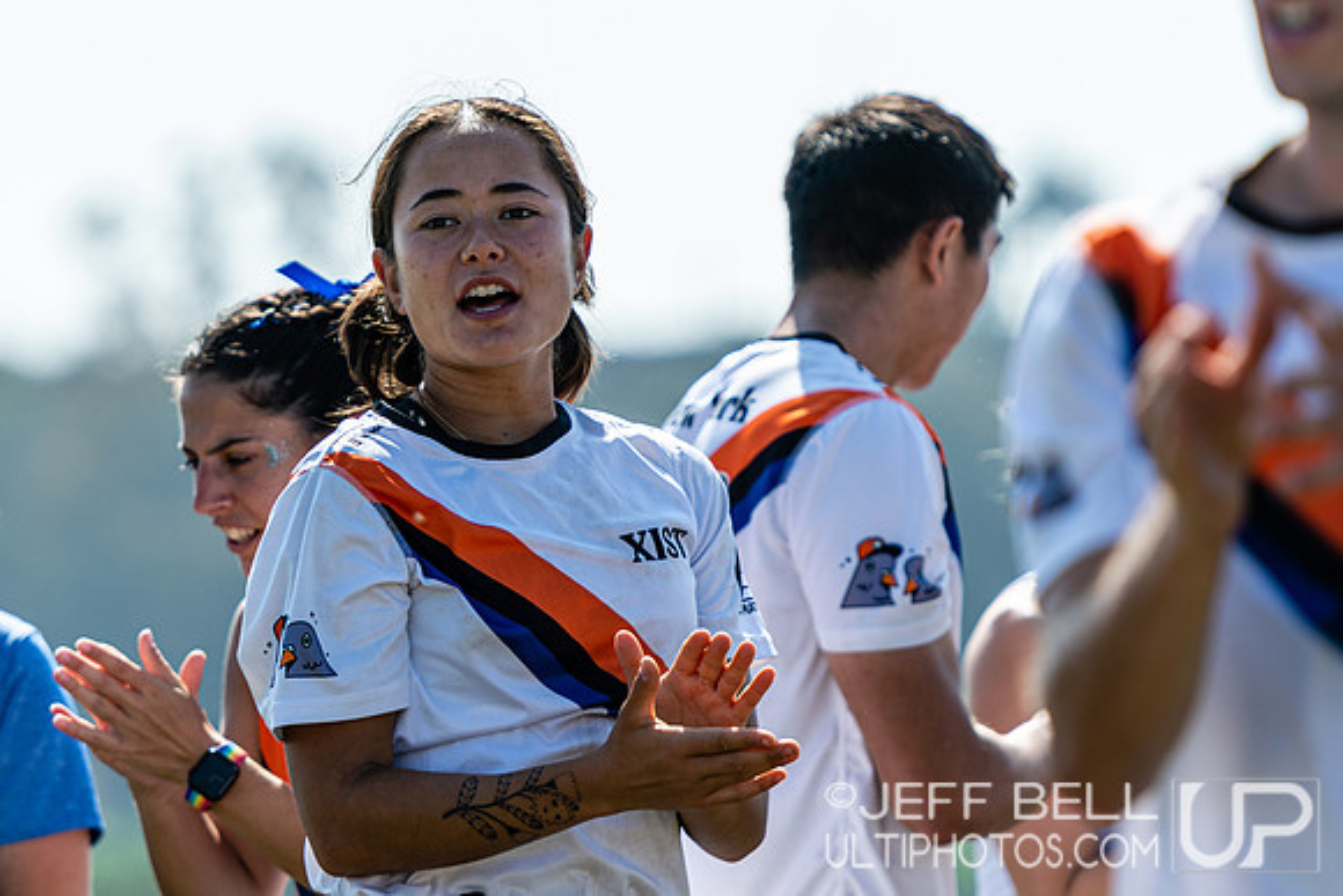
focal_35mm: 353
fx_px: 13183
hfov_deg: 5.8
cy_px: 345
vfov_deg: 3.9
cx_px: 439
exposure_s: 1/1250
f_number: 2.8
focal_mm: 175
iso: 100
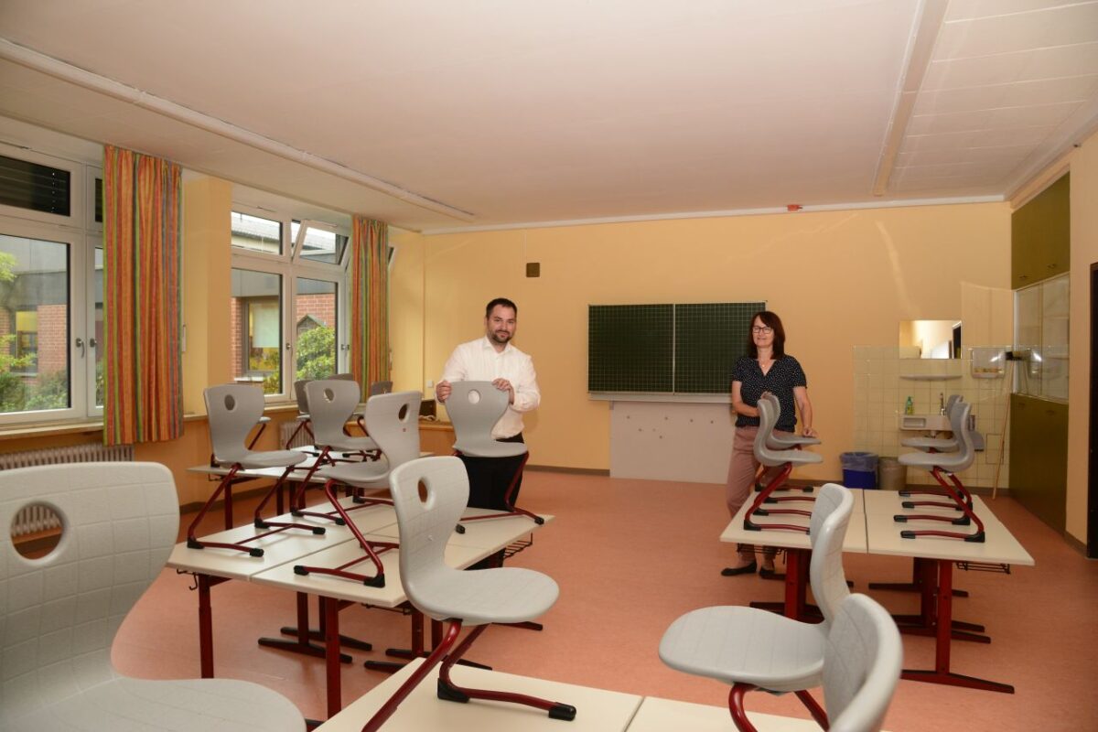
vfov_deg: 53.1
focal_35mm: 24
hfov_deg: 73.7
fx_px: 732
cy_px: 366
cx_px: 549
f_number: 7.1
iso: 1000
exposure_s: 1/60
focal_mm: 24
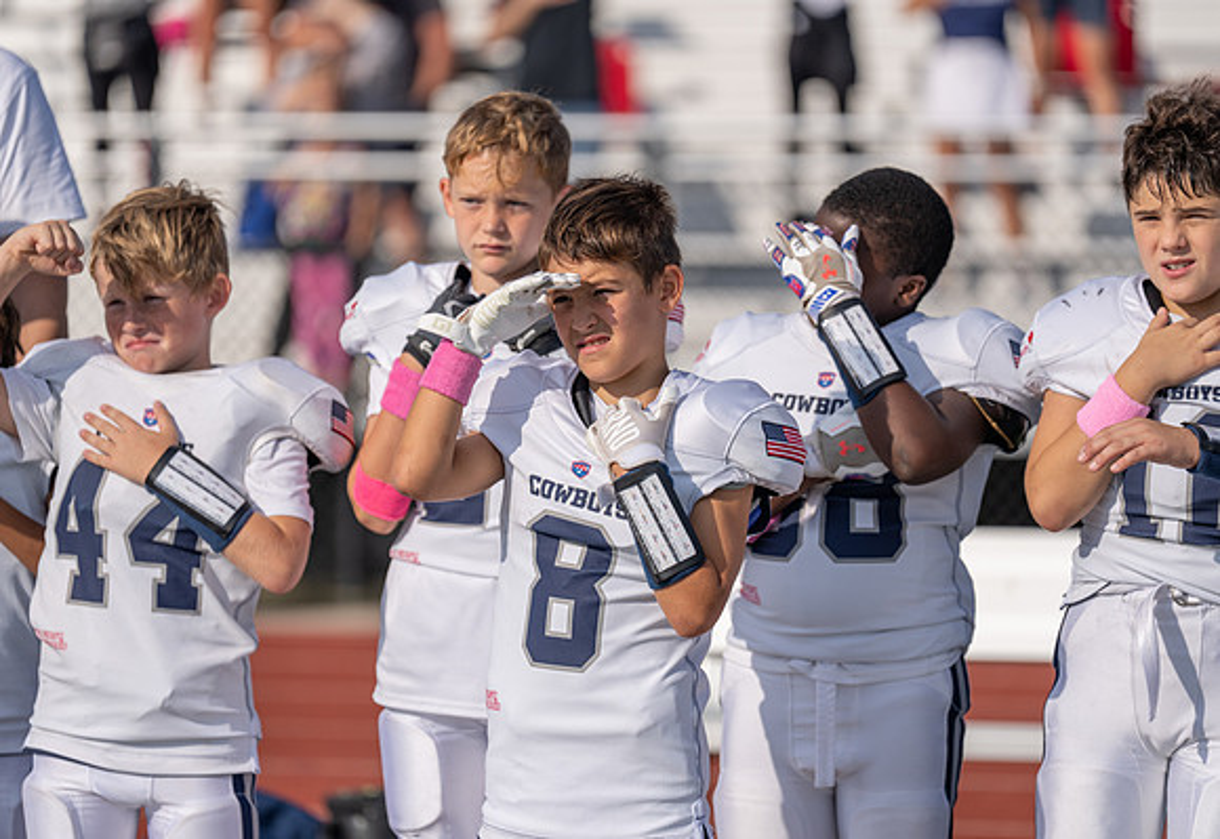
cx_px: 610
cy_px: 420
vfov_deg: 7.2
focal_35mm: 195
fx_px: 6676
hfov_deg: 10.4
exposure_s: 1/4000
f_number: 2.8
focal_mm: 191
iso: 100
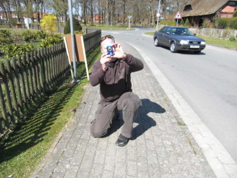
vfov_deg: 49.7
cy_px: 89
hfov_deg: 63.4
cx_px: 118
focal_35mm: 28
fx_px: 192
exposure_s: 1/800
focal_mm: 4.9
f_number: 2.6
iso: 50
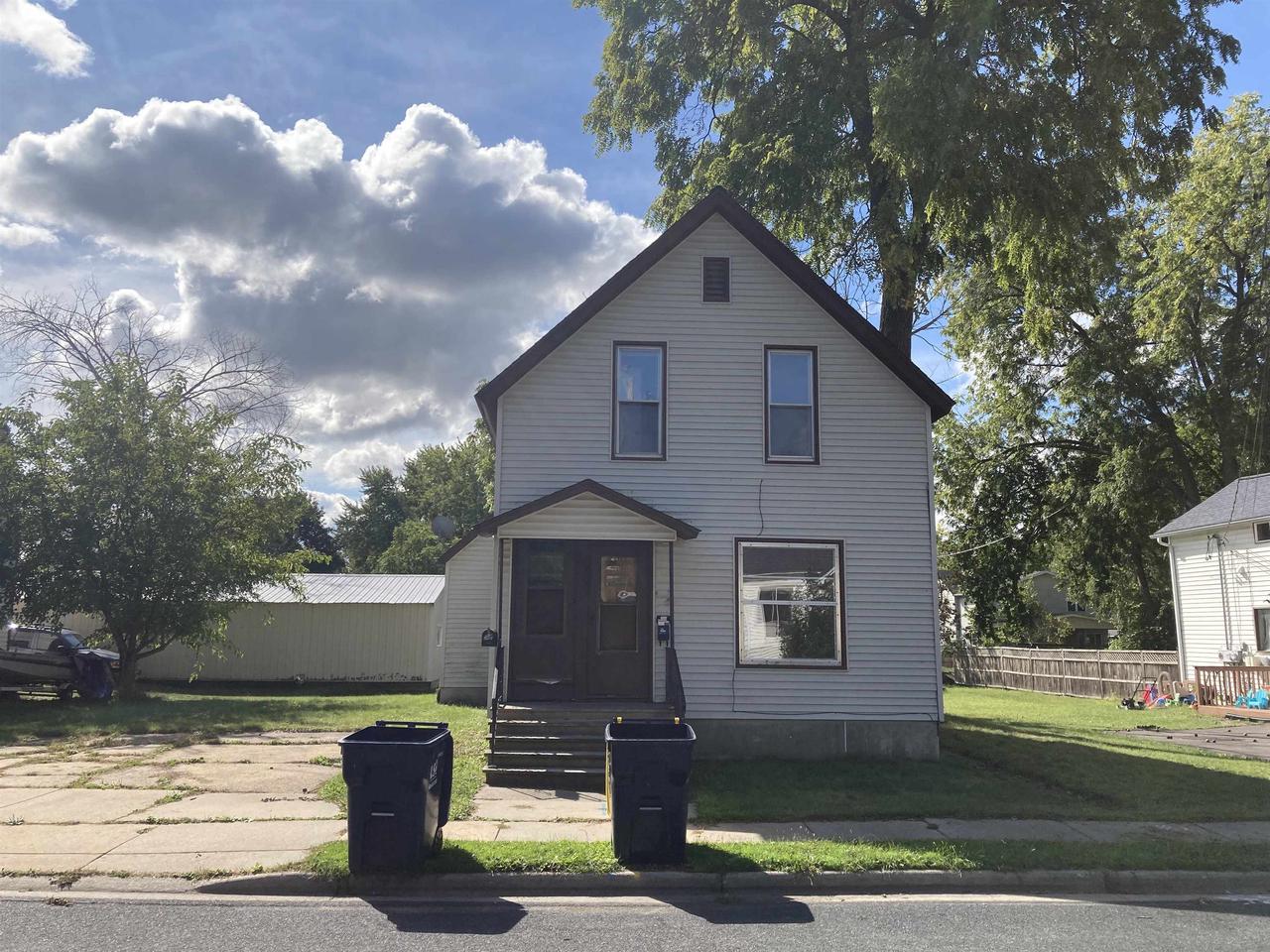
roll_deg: -2.0
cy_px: 476
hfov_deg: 63.4
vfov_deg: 49.7
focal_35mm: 28
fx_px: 1027
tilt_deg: +9.0
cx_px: 635
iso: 20
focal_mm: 3.99
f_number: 1.8
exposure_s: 1/2857
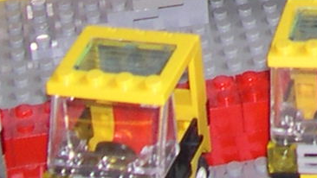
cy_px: -448
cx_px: 701
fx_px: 2161
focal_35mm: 257
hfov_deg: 7.9
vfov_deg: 4.5
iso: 100
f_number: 7.6
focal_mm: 8
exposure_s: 1/30
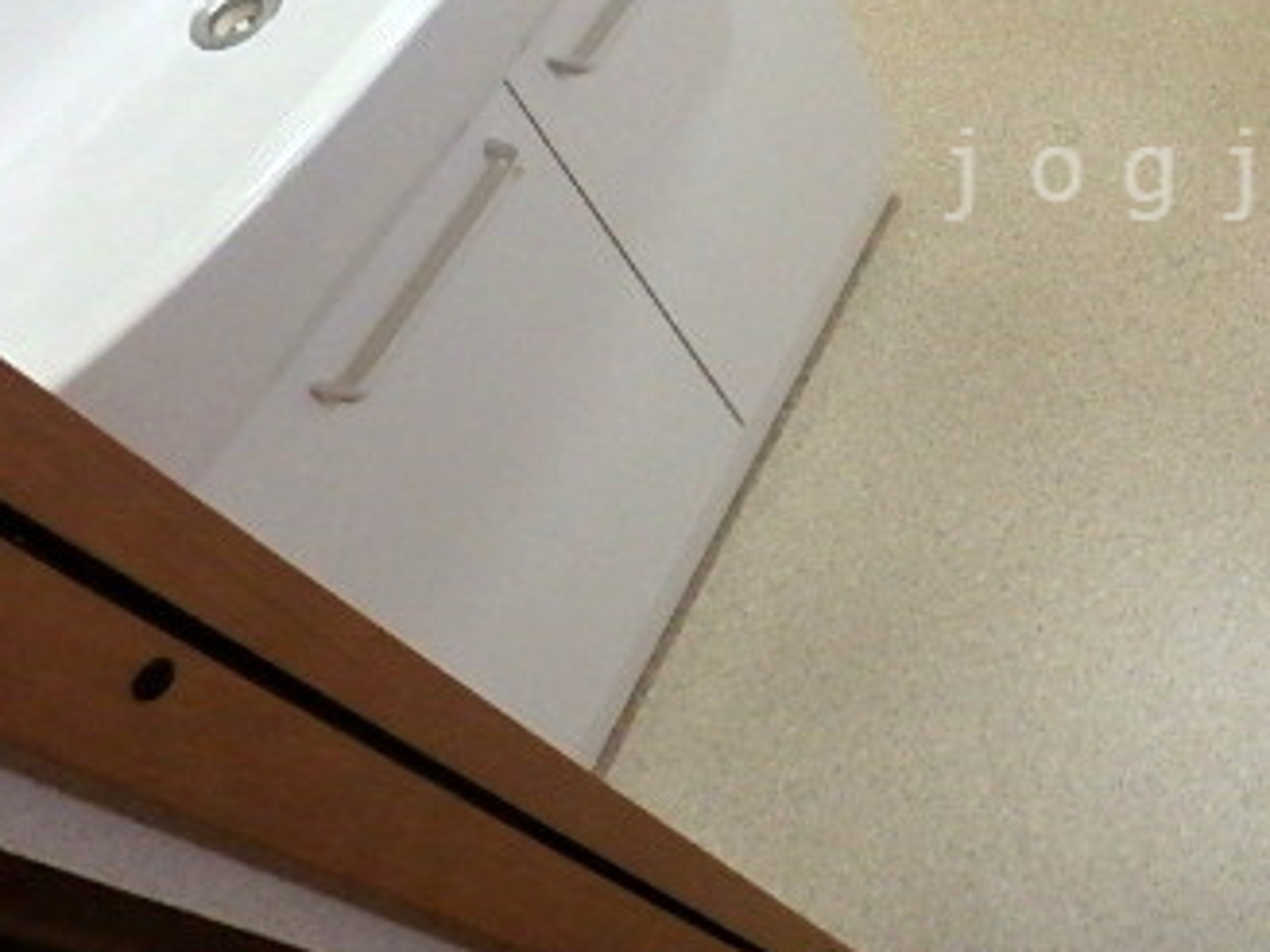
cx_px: 1208
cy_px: 174
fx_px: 1504
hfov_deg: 41.1
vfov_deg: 34.0
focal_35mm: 41
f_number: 3.5
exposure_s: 1/30
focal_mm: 3.7
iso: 640
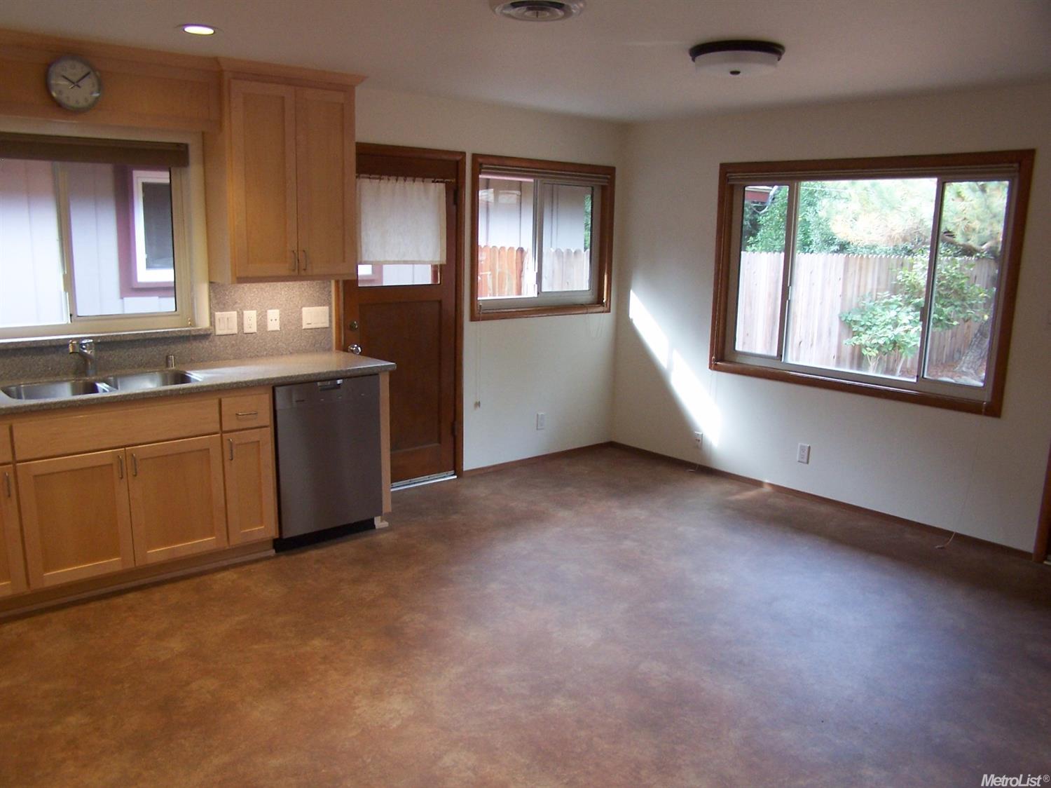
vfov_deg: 37.7
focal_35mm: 38
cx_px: 526
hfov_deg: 49.0
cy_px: 394
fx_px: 1153
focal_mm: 6.3
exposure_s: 1/30
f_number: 2.8
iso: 140
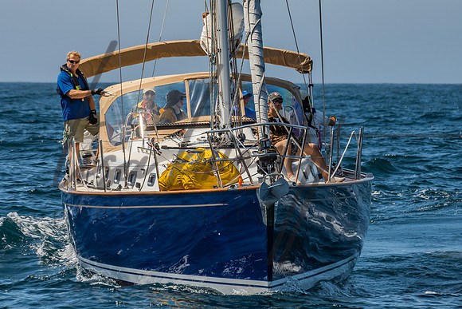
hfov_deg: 7.2
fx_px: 3659
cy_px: 65
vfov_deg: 4.8
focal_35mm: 285
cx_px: 184
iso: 160
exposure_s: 1/640
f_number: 6.3
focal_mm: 170
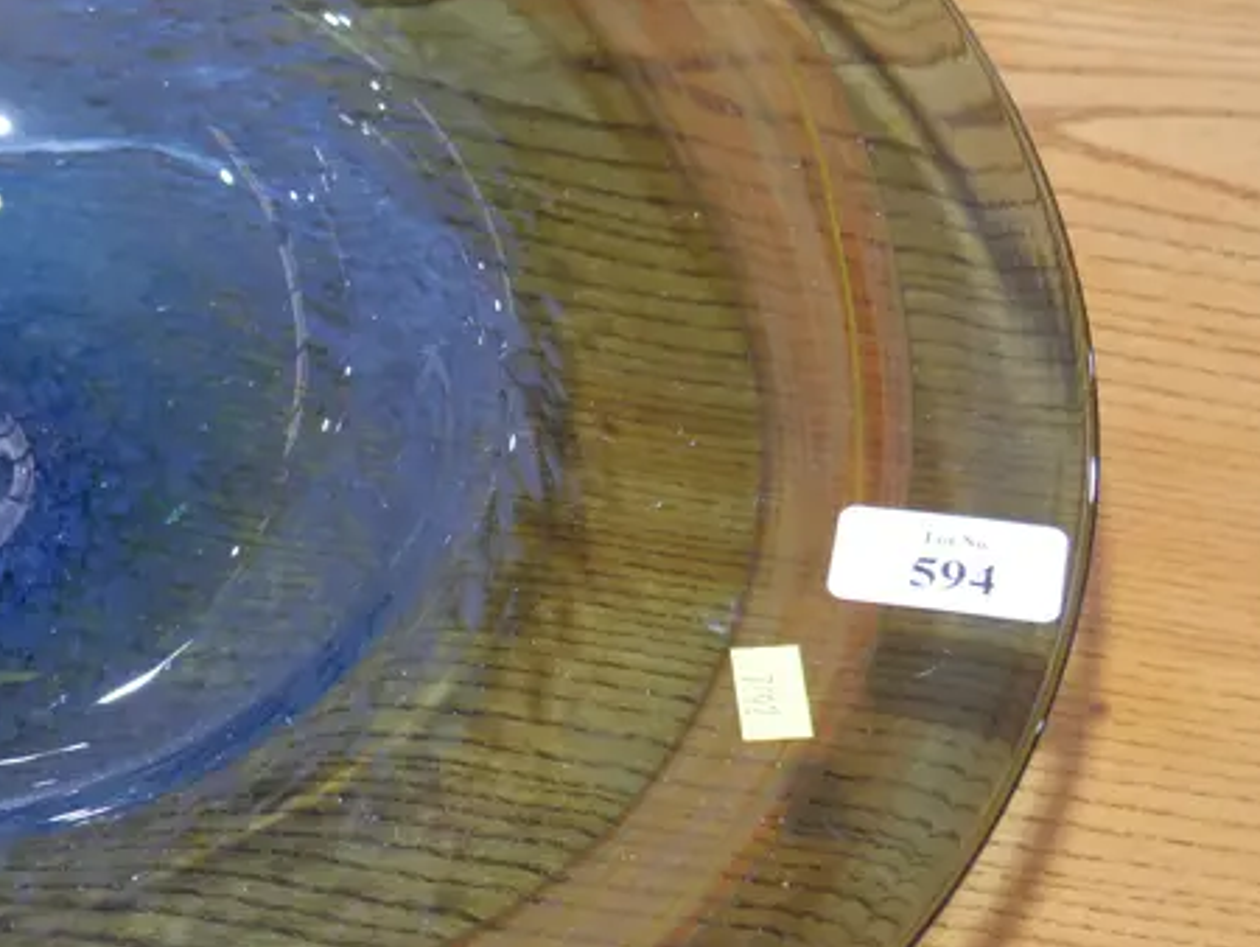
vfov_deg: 18.0
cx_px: -42
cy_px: 458
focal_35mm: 82
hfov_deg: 22.8
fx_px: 2986
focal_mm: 18
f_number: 4
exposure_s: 1/60
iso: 800
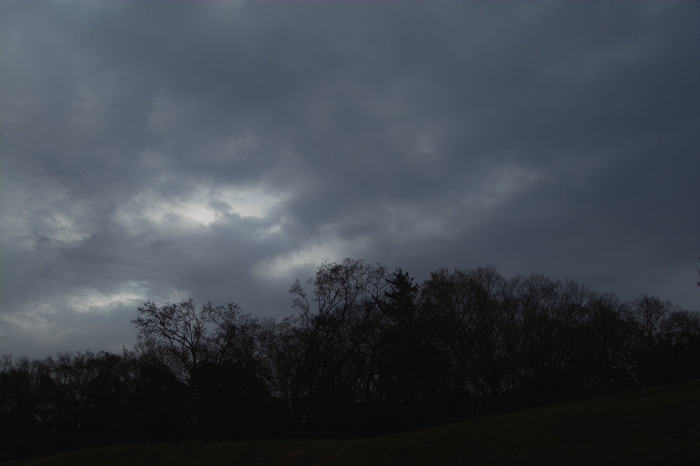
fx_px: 661
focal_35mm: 34
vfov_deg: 38.9
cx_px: 350
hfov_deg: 55.8
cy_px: 233
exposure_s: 1/90
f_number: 8
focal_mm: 20
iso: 100
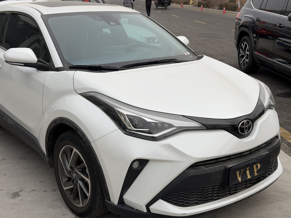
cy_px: 109
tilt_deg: -17.4
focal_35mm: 48
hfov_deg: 39.7
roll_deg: +0.3
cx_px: 146
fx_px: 404
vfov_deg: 30.3
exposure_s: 1/4587
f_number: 1.78
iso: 64
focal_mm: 6.76
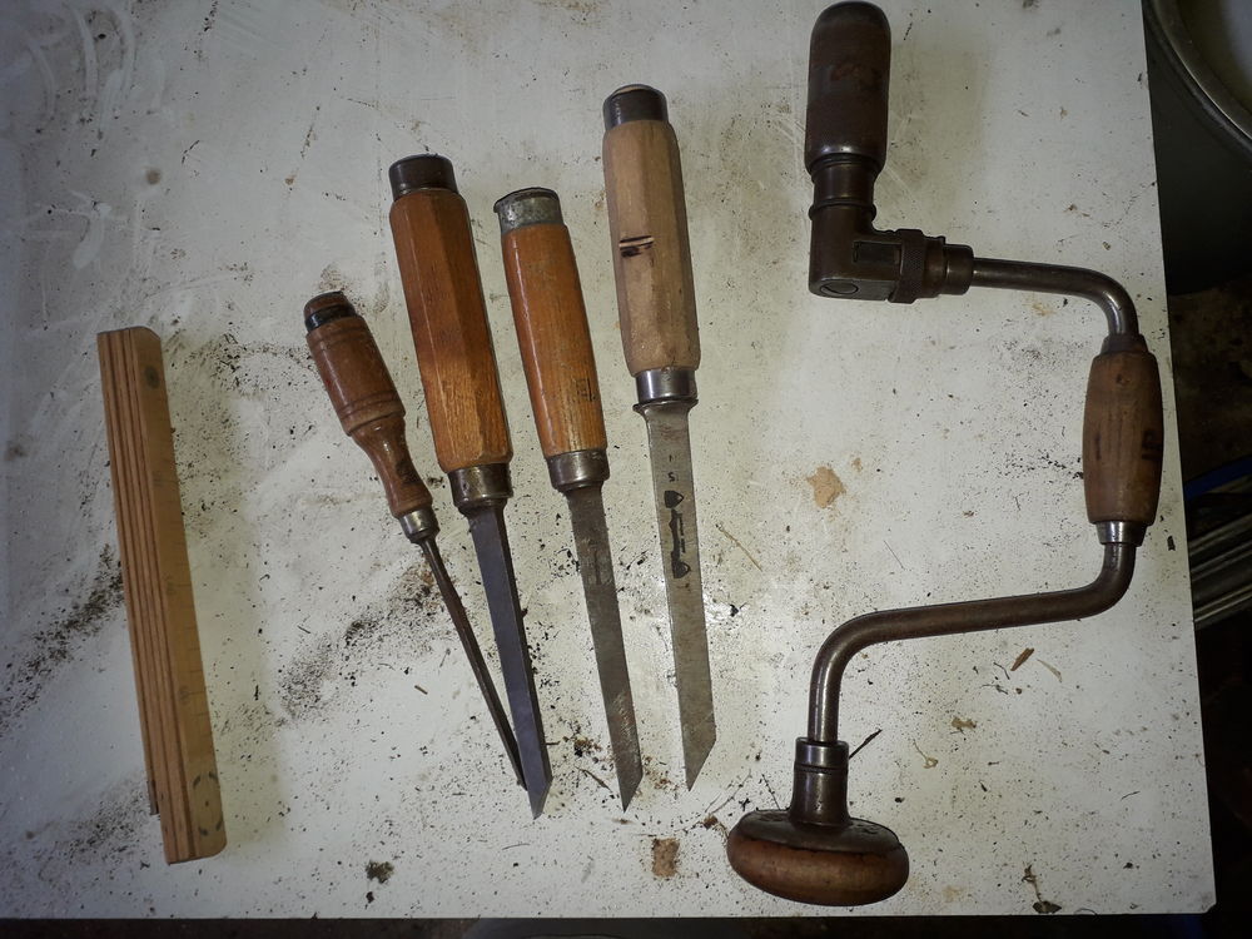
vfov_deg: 51.4
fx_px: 977
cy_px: 470
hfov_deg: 65.3
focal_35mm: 27
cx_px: 626
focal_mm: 3.6
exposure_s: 1/50
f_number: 1.9
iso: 64
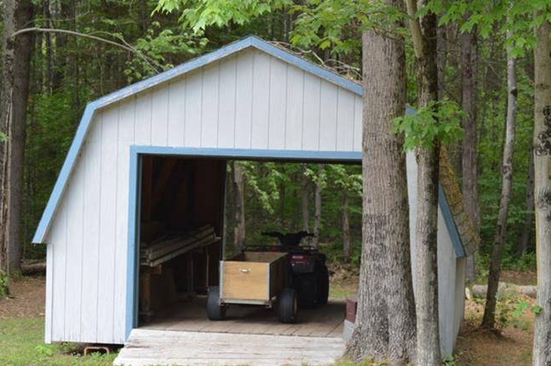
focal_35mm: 99
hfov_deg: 20.6
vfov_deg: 13.8
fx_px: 1513
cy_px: 216
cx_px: 266
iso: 280
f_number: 5.6
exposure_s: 1/125
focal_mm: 42
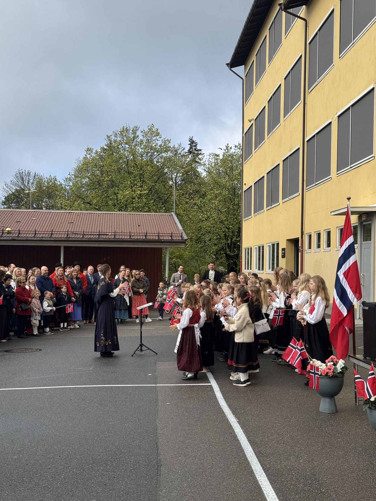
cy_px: 250
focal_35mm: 48
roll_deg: -1.3
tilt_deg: +0.6
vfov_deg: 39.7
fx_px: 695
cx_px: 188
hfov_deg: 30.3
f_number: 1.78
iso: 64
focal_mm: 6.76
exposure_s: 1/1637
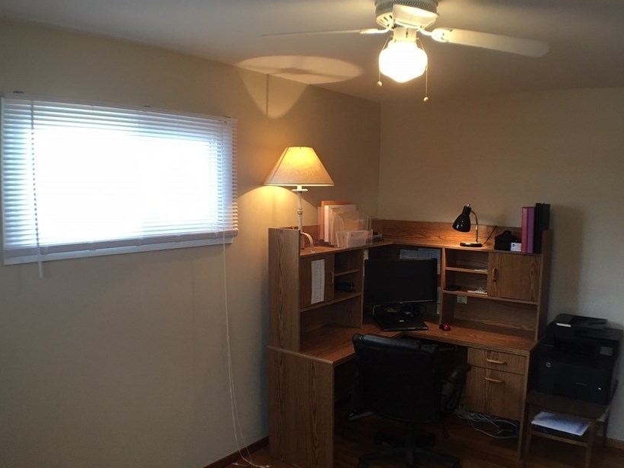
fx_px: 649
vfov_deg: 39.6
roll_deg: -1.6
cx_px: 341
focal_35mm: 36
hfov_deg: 51.3
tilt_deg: -6.4
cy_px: 256
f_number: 2.2
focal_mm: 4.15
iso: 64
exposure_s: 1/33
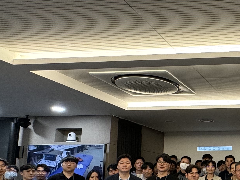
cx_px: 293
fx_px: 319
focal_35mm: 46
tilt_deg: +8.8
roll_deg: +0.5
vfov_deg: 30.8
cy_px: 140
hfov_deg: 33.2
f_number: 2.2
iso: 160
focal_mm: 2.22
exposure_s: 1/60
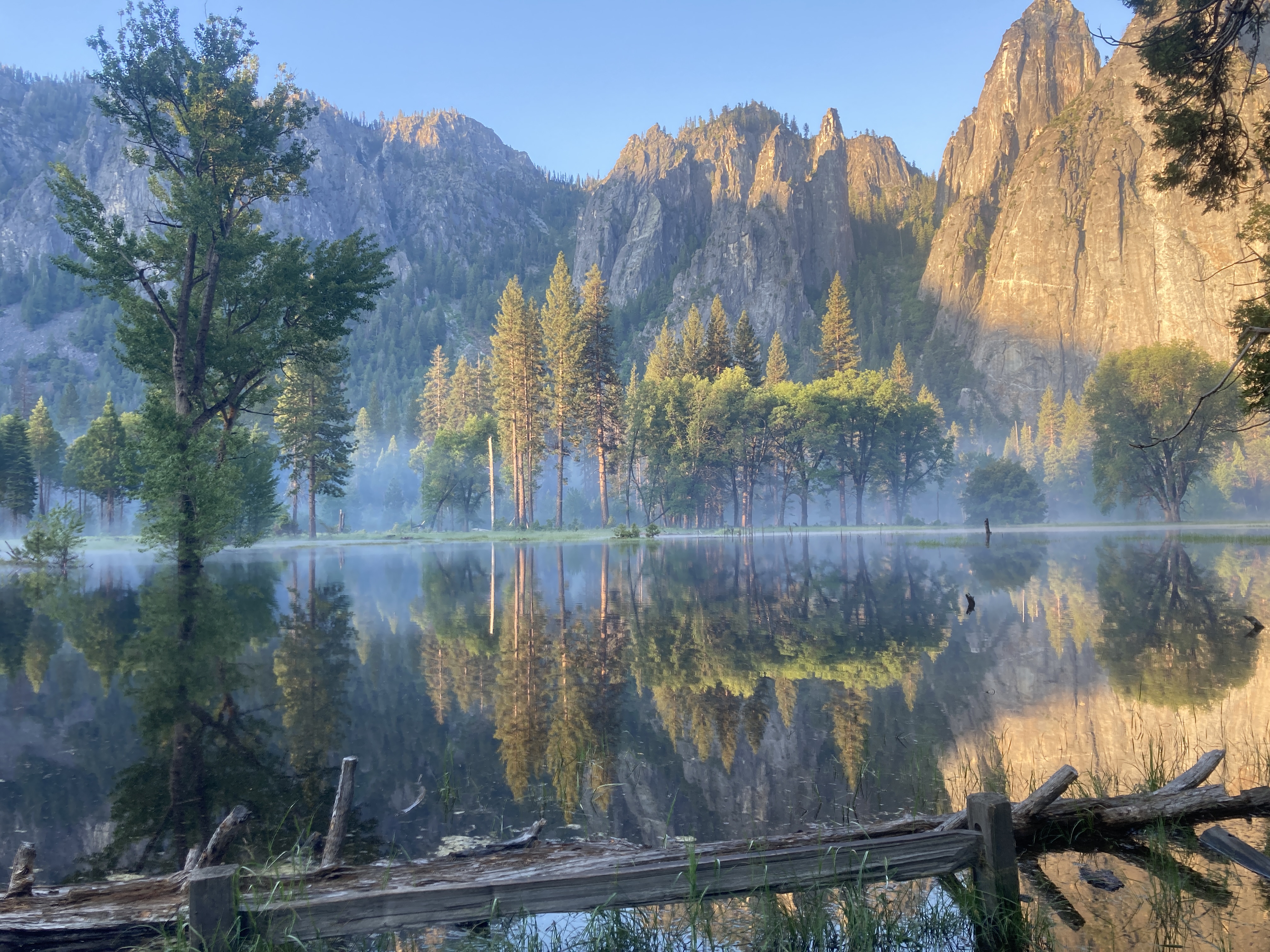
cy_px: 476
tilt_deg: +2.9
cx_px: 635
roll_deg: +0.4
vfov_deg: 49.7
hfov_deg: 63.4
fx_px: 1027
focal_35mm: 28
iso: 32
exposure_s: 1/121
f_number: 1.8
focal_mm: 3.99
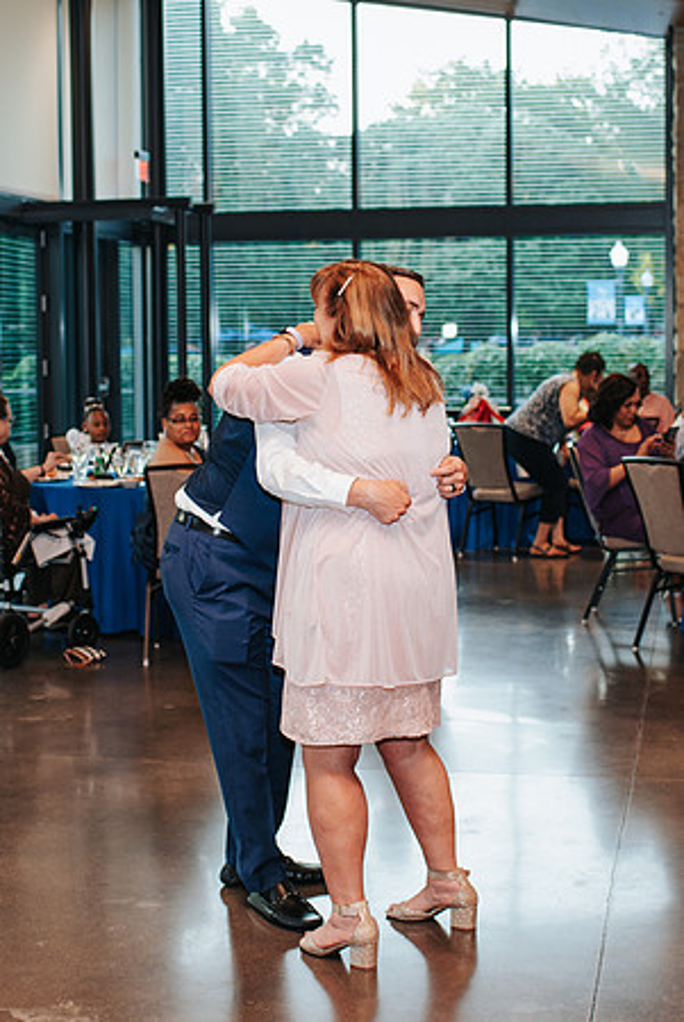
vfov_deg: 31.8
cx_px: 337
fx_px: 1790
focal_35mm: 63
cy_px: 442
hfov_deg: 21.6
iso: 500
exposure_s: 1/160
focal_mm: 35
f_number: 2.8
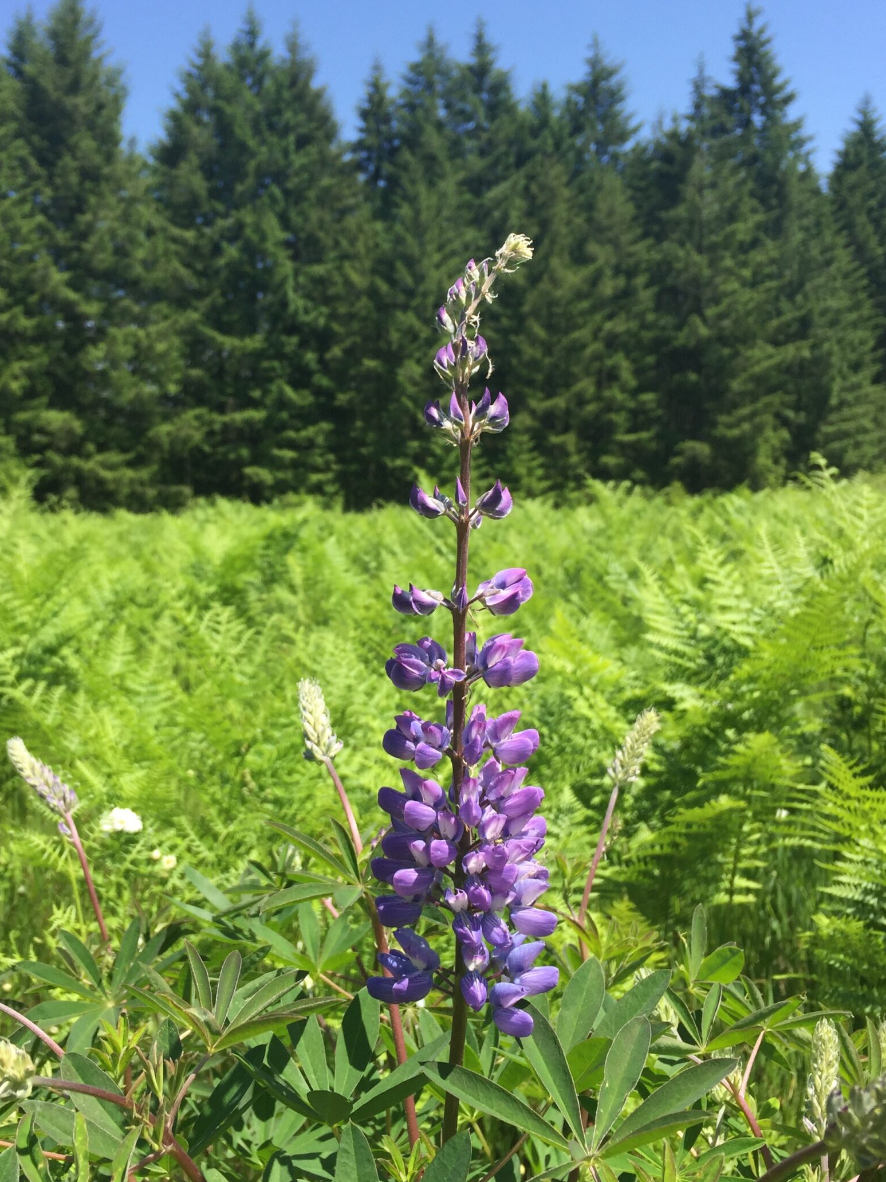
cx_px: 363
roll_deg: +0.5
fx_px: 1228
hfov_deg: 39.5
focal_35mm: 36
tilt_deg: -1.9
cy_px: 541
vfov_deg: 51.3
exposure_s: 1/1163
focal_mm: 4.15
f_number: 2.2
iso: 32
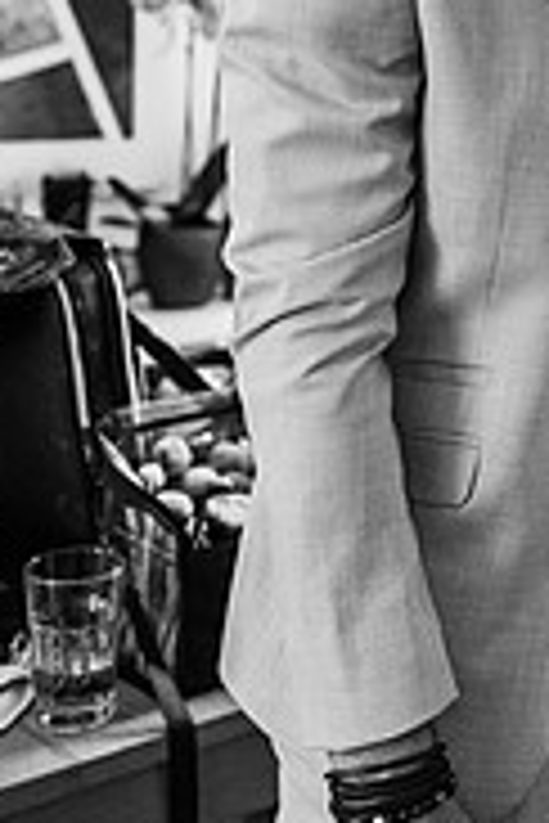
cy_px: -76
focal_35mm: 86
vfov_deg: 22.4
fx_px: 1967
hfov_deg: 15.5
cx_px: 605
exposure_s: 1/200
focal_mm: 35
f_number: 2.8
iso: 2000
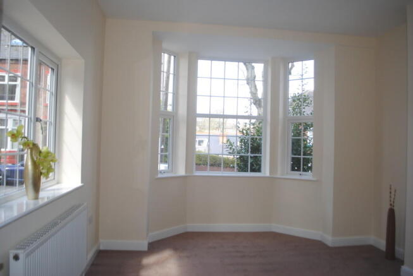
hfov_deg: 67.3
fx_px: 310
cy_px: 138
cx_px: 206
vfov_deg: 48.0
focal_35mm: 27
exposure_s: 1/125
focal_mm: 18
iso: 180
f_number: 3.5
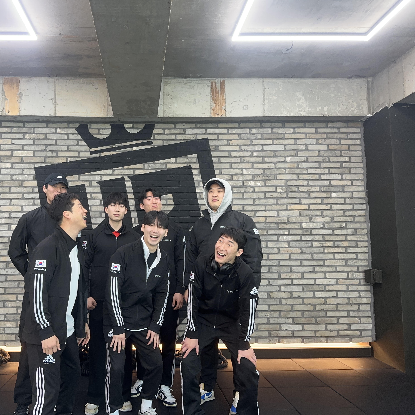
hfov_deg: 54.9
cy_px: 210
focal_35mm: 29
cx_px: 152
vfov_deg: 55.6
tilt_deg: +4.7
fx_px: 393
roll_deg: -0.1
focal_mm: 6.86
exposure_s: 1/120
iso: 200
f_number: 1.78
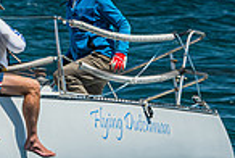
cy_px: 110
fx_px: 6050
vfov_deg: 1.5
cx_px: -206
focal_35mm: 925
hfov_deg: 2.2
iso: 320
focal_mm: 220
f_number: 9
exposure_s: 1/640
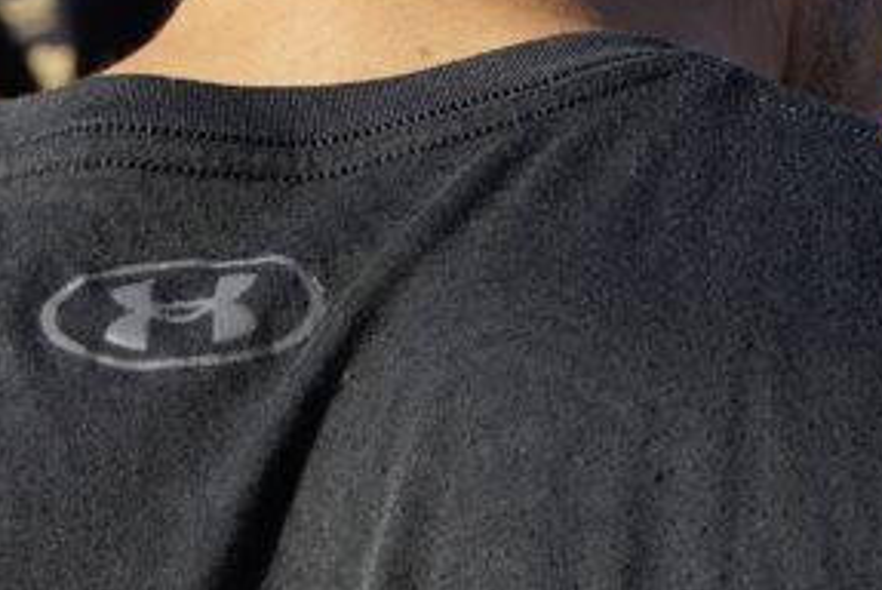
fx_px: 4807
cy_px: -223
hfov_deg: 10.4
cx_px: 40
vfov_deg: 6.9
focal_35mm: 196
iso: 100
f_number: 11
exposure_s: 1/125
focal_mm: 55
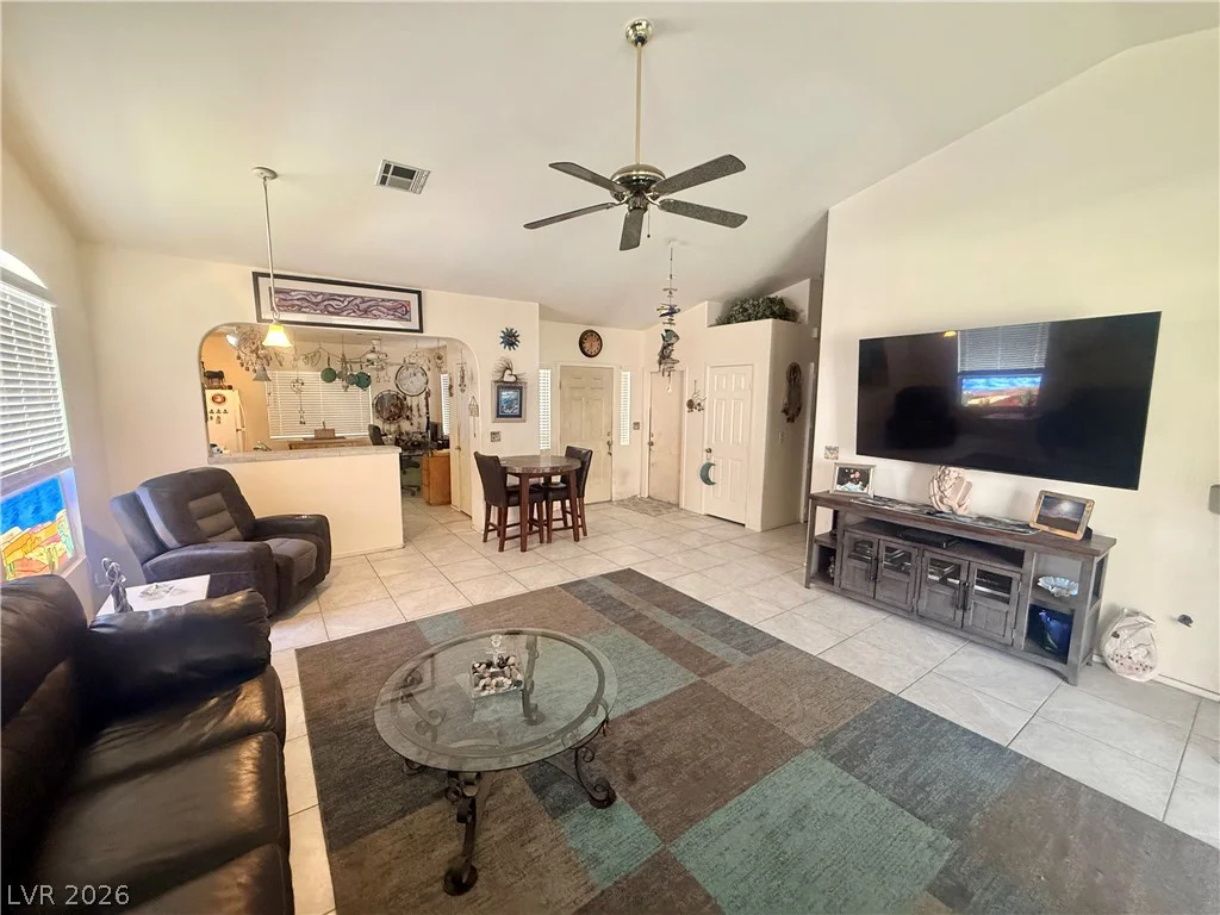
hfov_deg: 102.1
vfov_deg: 85.7
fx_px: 493
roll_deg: -0.8
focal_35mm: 14
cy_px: 458
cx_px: 610
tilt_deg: -6.6
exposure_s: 1/60
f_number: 2.2
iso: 640
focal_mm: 2.22
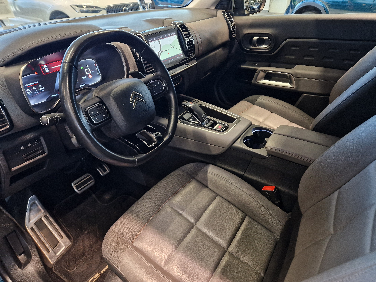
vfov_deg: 58.9
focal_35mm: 23
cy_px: 141
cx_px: 188
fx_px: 250
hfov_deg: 73.9
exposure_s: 1/100
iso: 200
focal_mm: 5.4
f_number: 1.8
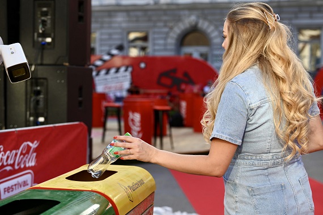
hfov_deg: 23.9
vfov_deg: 16.1
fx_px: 763
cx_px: 162
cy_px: 108
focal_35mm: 85
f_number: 4.5
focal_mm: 85
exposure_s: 1/640
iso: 320
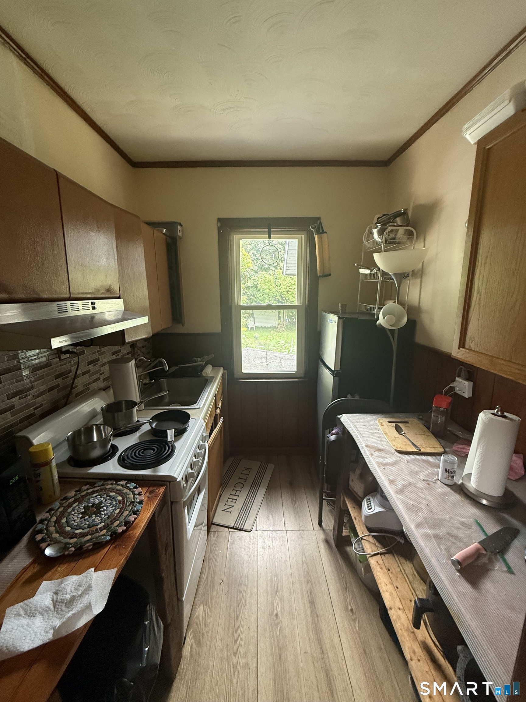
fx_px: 284
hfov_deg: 85.7
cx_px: 263
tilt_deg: -10.7
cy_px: 351
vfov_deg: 102.1
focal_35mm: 14
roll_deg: +0.6
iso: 320
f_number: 2.2
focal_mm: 2.22
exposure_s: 1/65
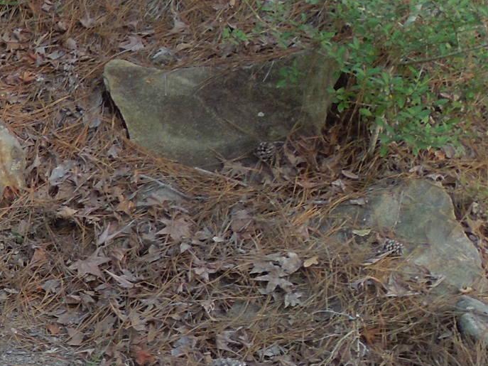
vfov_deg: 15.8
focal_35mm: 91
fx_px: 1283
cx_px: -328
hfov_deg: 18.1
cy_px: 403
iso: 100
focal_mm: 4.5
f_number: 3.3
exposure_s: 1/50
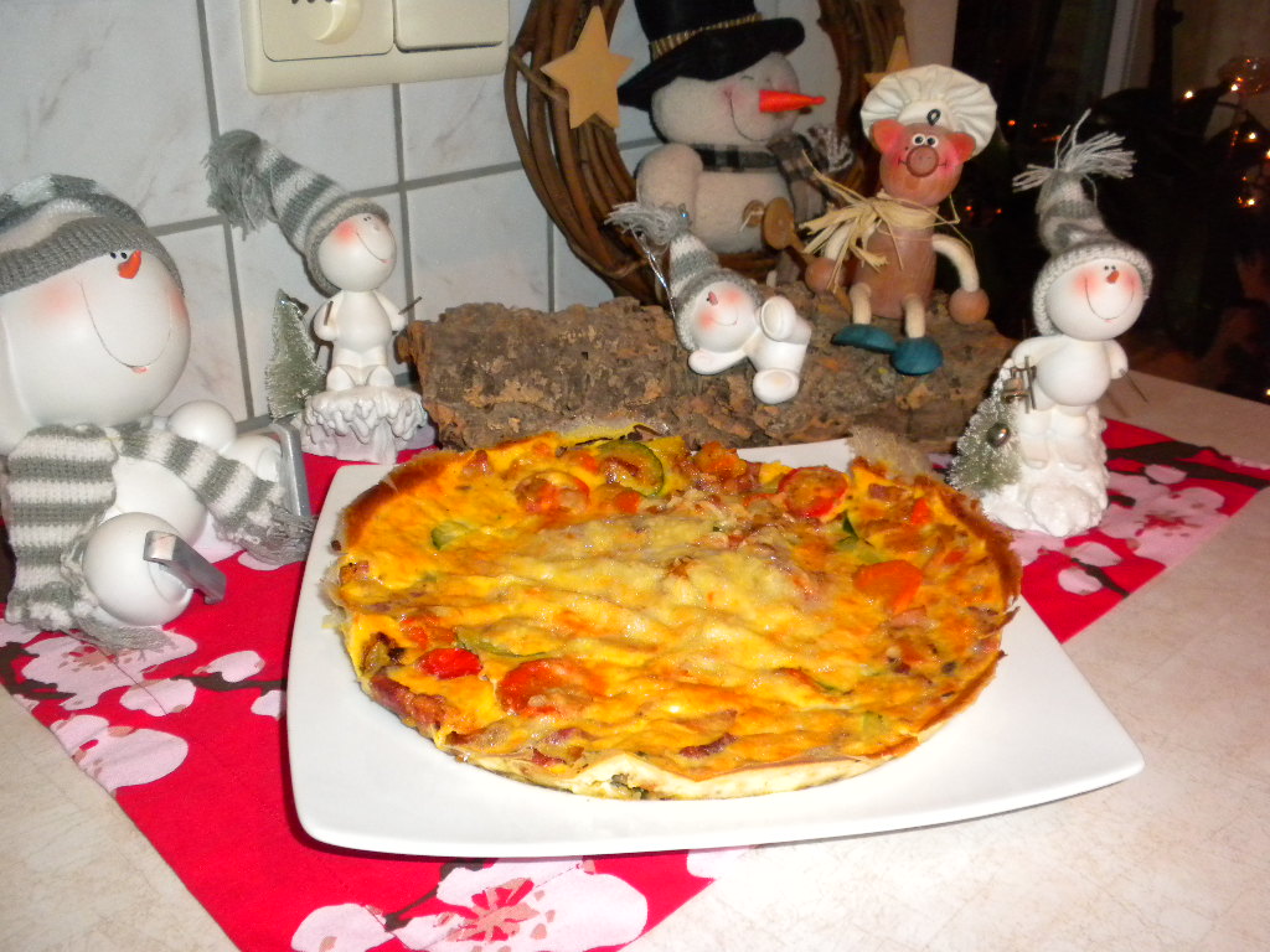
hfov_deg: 50.1
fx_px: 1357
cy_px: 476
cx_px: 635
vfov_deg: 38.7
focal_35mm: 37
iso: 400
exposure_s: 1/30
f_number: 3.5
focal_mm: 6.6
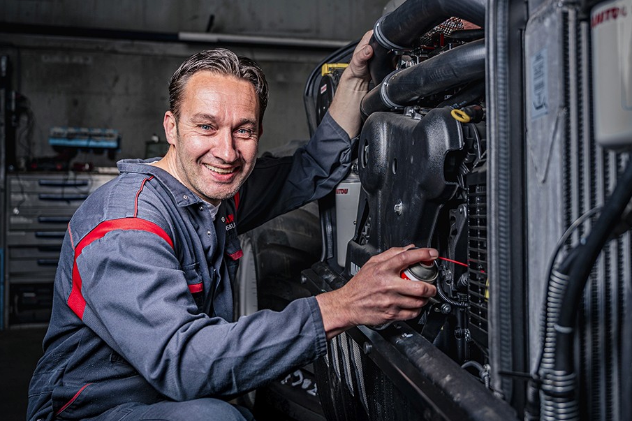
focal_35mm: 42
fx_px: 732
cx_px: 367
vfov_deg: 32.1
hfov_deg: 46.5
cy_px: 197
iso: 100
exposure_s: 1/200
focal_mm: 29.5
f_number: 2.8
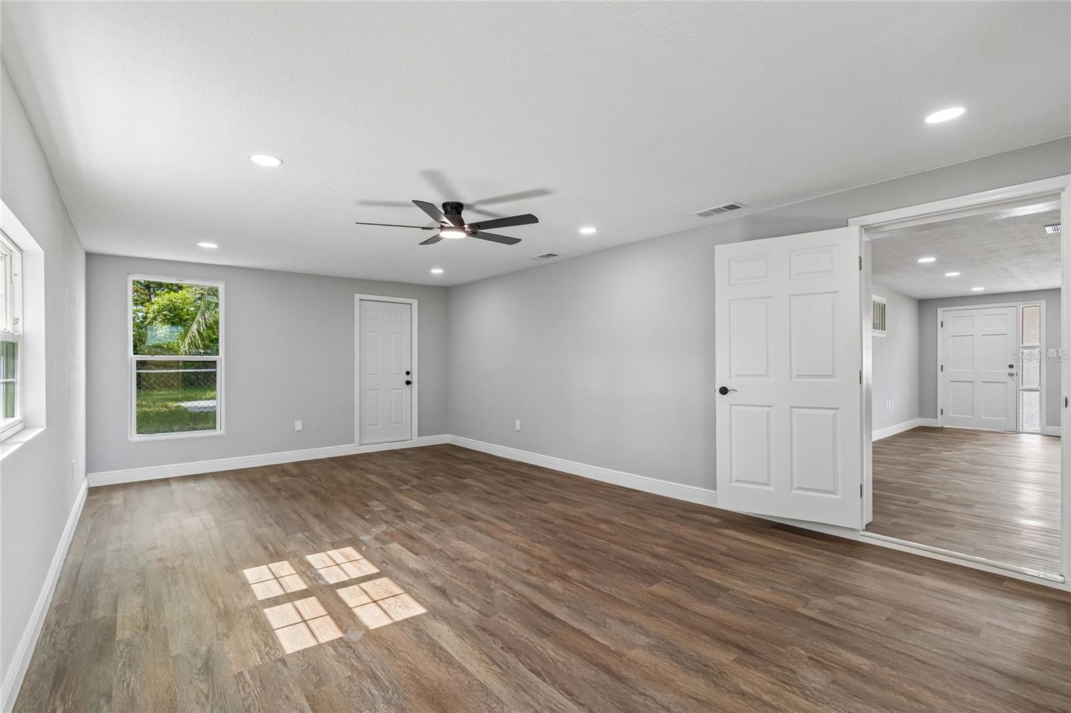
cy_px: 356
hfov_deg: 100.4
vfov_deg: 77.3
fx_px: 446
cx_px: 536
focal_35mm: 15
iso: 100
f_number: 7.1
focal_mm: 10
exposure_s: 1/5
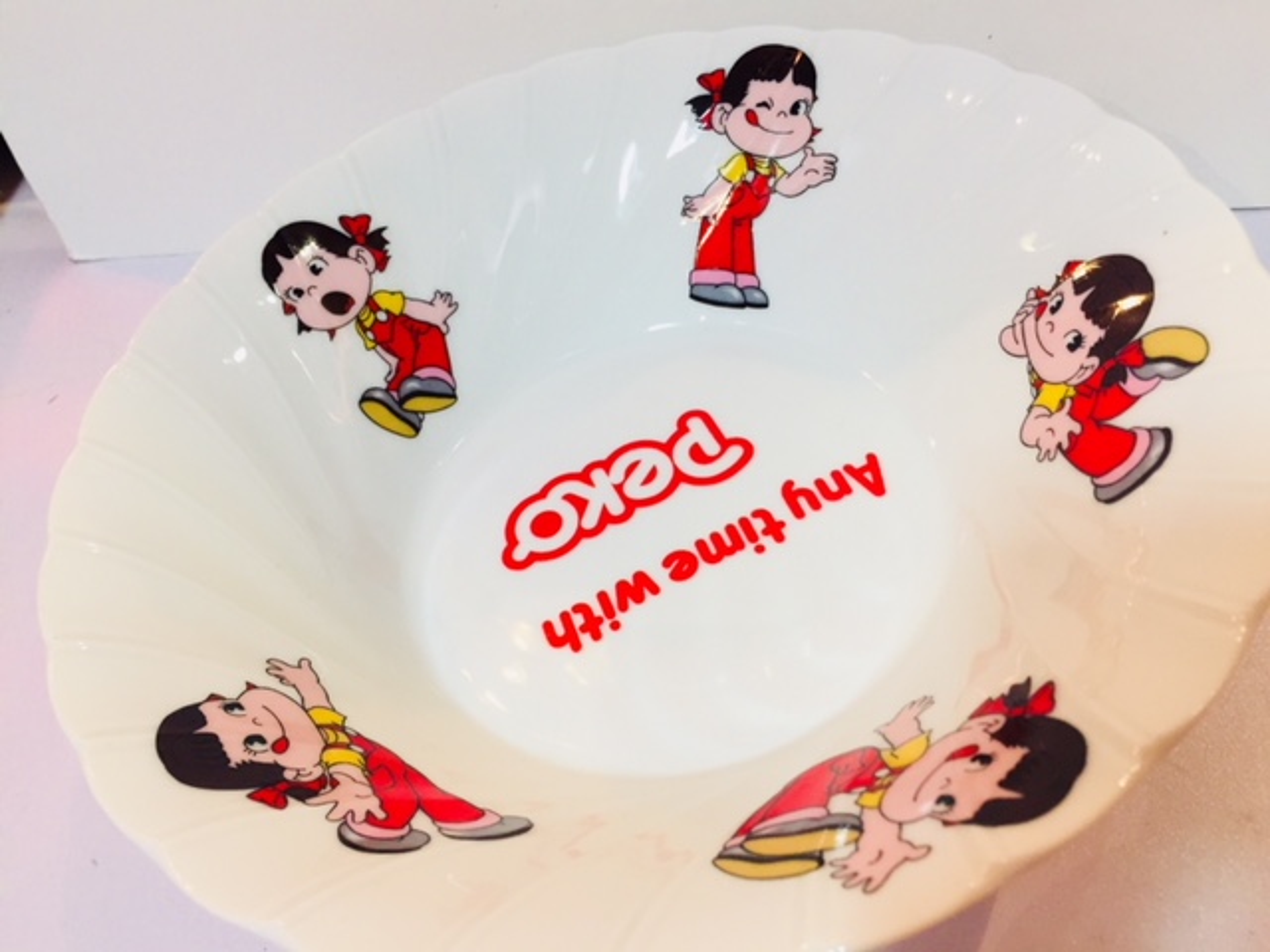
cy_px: 476
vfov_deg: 48.2
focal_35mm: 29
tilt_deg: -46.7
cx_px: 635
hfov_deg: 61.7
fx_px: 1064
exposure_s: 1/33
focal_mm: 4.15
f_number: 2.2
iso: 64
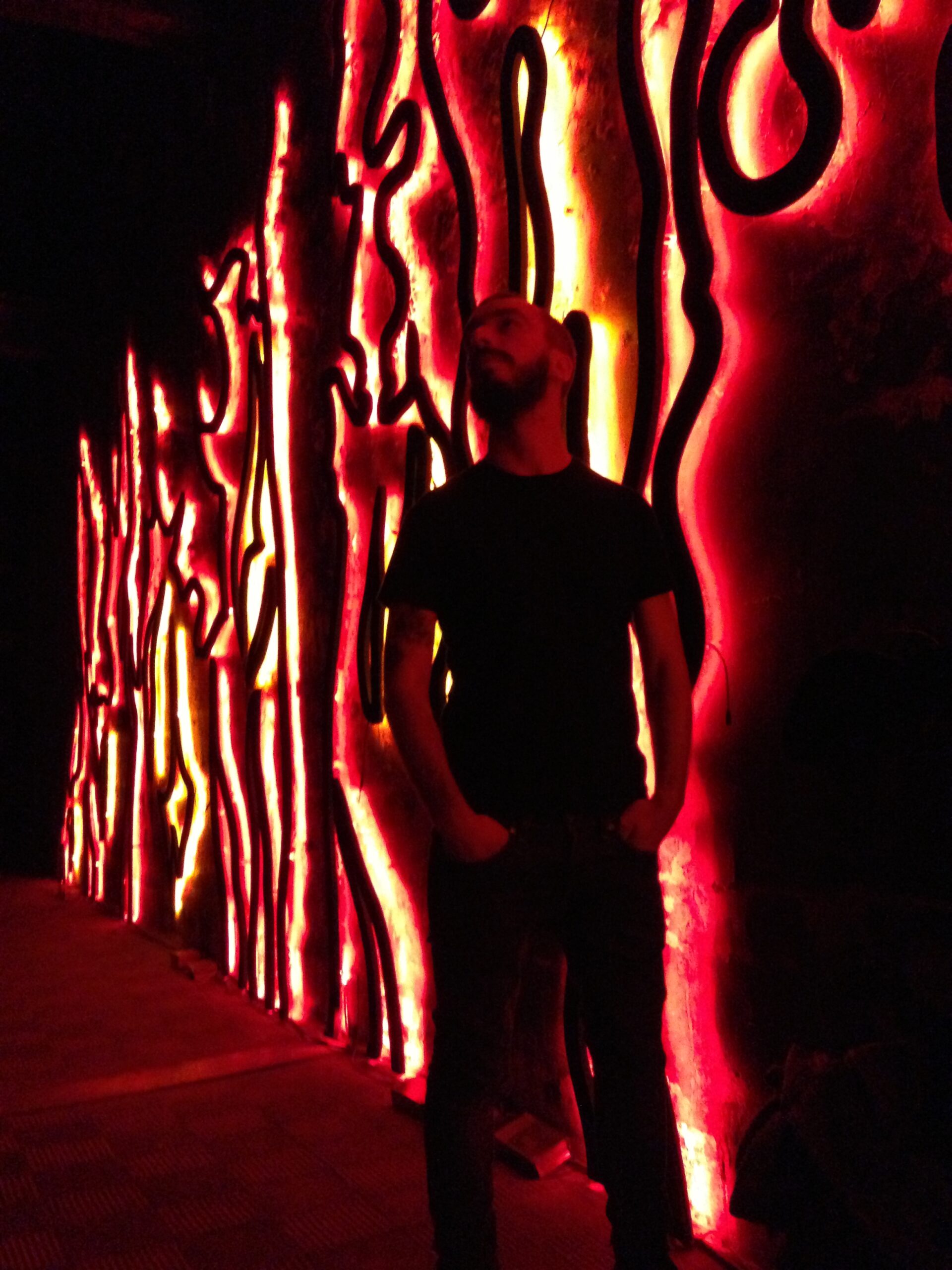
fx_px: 1210
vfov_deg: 55.4
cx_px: 476
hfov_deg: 42.9
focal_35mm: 33
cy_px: 635
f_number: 2.4
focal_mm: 4.13
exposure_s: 1/15
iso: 800
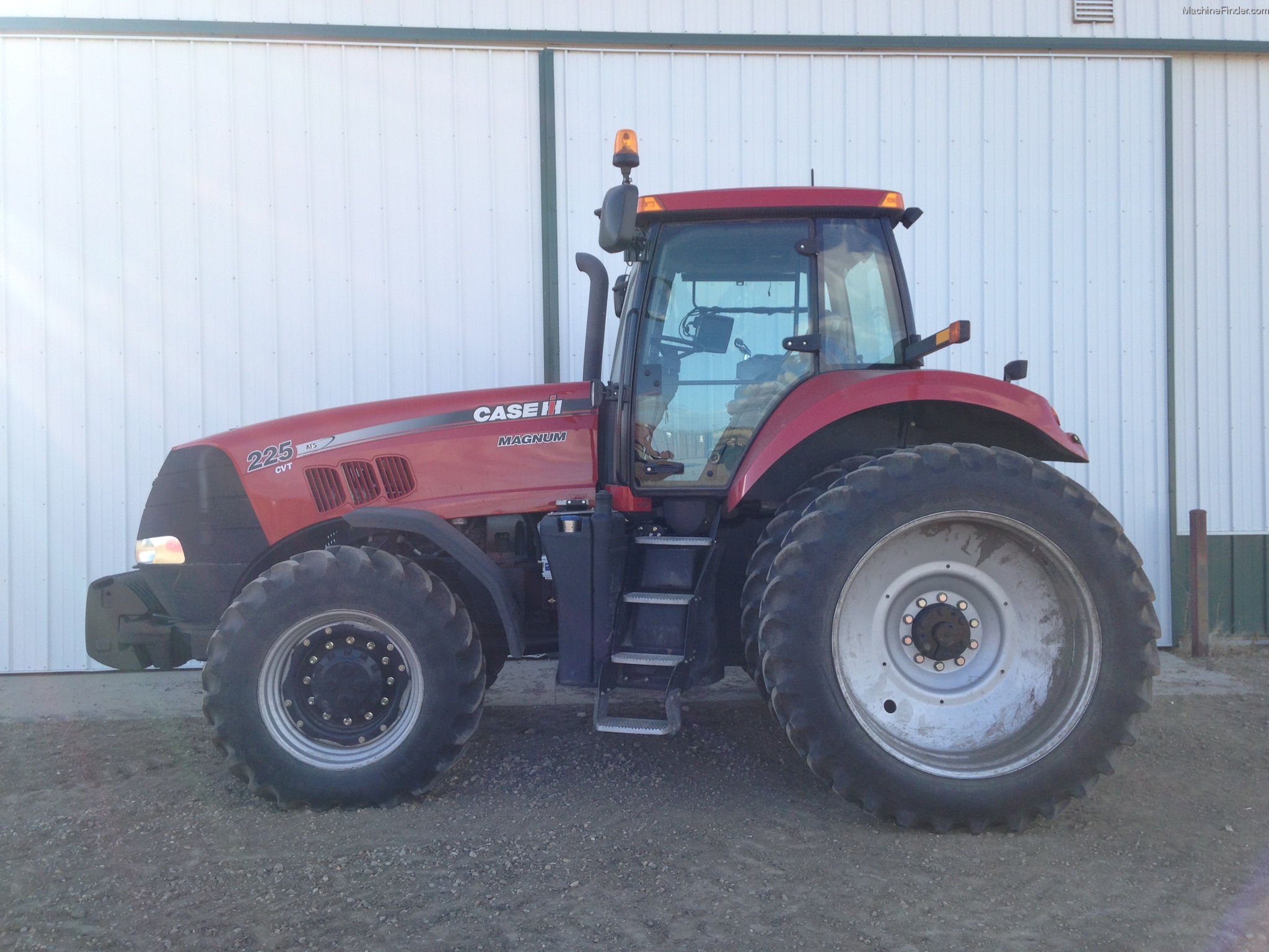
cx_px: 634
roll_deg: +2.0
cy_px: 476
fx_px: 1210
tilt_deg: -2.0
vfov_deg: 42.9
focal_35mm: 33
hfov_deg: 55.4
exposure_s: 1/335
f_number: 2.4
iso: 50
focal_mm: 4.12
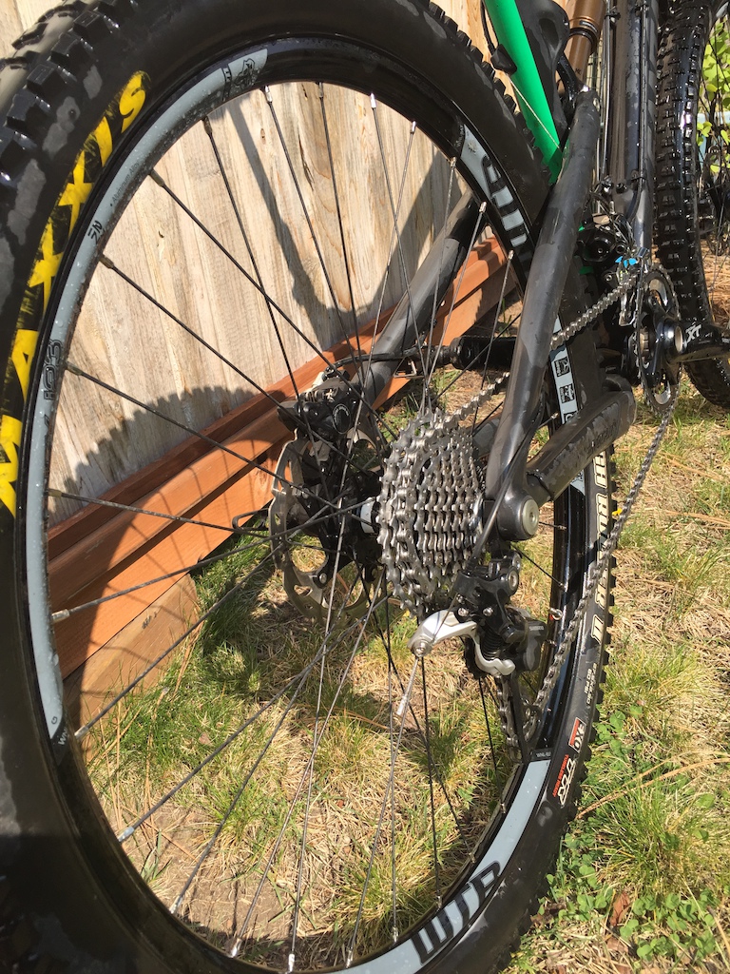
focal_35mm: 29
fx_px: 815
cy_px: 487
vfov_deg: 61.7
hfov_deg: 48.2
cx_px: 365
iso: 32
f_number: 2.2
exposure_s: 1/1041
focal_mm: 4.15
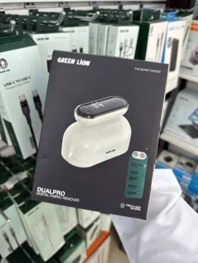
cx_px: 99
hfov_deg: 56.8
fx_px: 183
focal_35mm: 24
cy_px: 132
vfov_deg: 71.6
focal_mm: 6.86
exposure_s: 1/100
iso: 100
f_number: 1.78
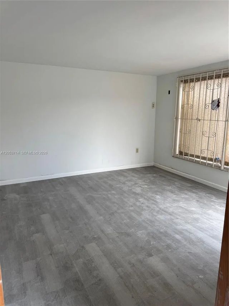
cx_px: 114
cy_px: 153
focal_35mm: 24
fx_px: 212
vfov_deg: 71.6
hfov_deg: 56.8
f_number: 1.78
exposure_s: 1/268
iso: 64
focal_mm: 6.76
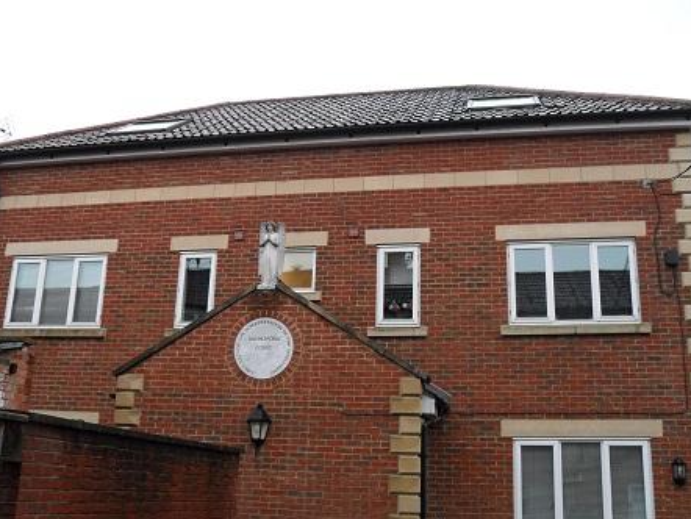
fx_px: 759
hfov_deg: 49.0
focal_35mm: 38
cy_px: 253
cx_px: 347
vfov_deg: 37.8
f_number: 2.8
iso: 120
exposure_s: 1/90
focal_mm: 6.2
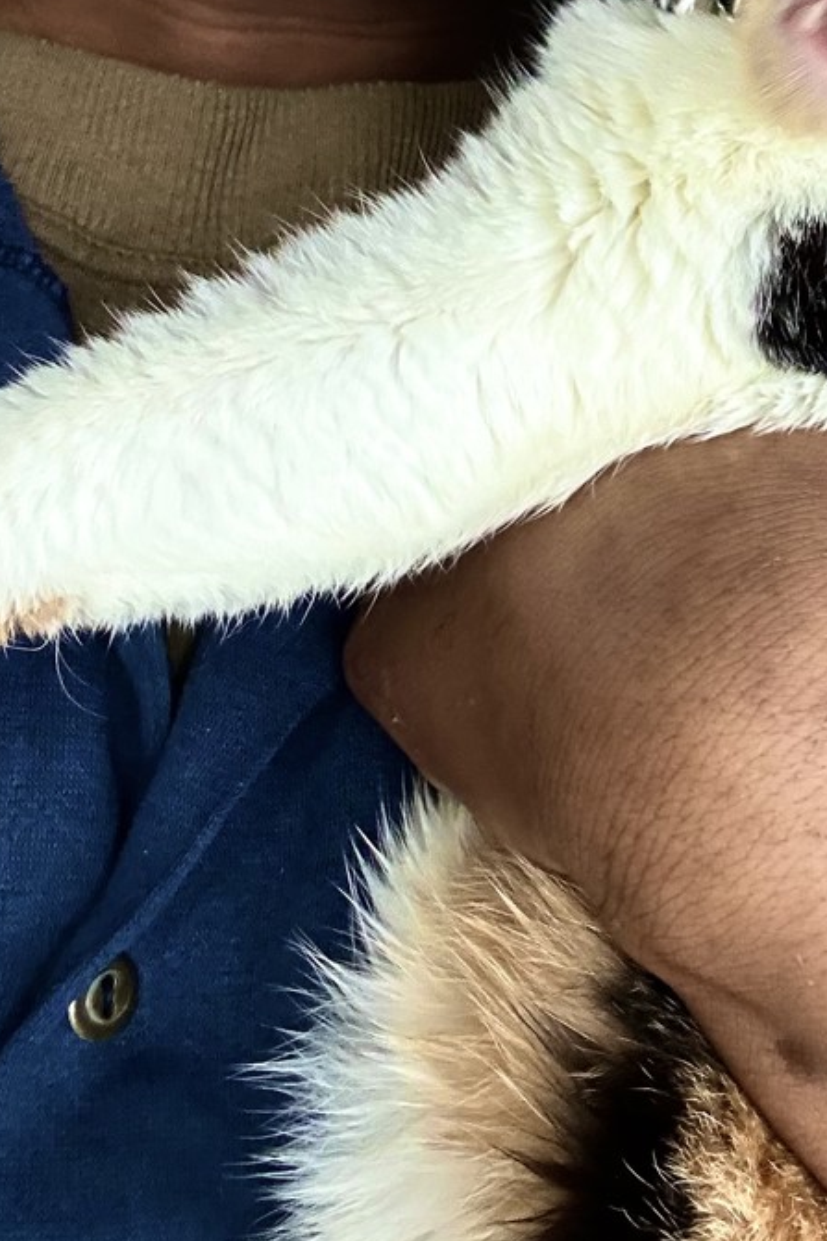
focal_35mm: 62
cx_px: 768
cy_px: 29
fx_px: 2137
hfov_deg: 21.3
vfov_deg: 30.3
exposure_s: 1/60
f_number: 1.9
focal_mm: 2.69
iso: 125
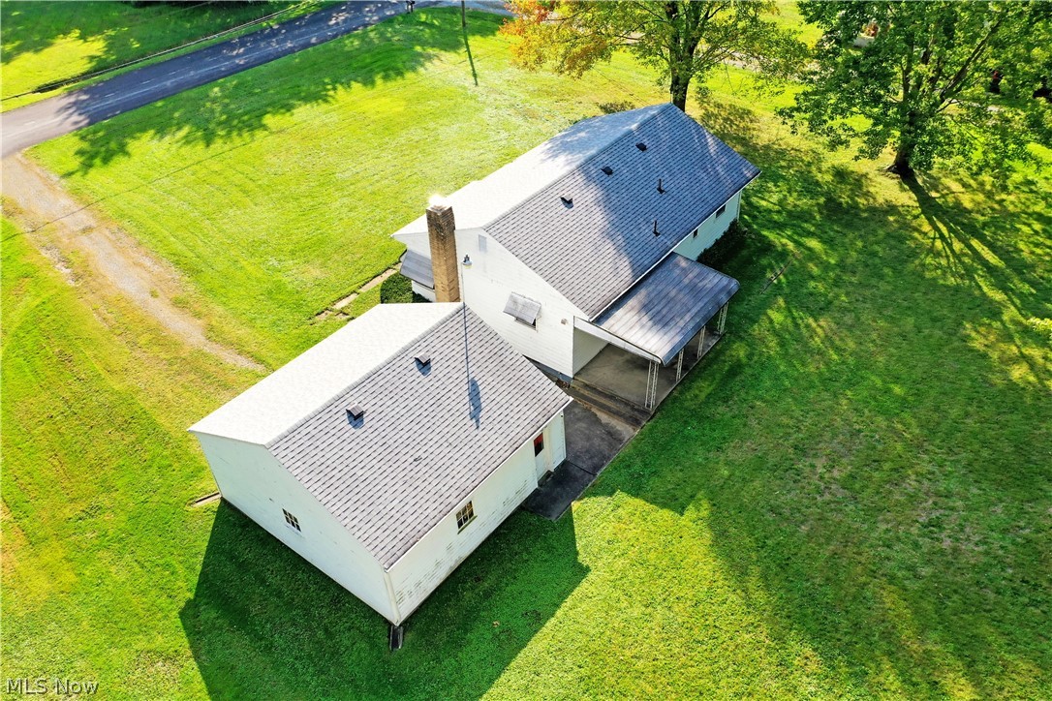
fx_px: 818
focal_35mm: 28
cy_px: 350
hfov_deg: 65.5
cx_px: 526
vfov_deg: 46.4
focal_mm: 10.26
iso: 100
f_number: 5
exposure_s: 1/200
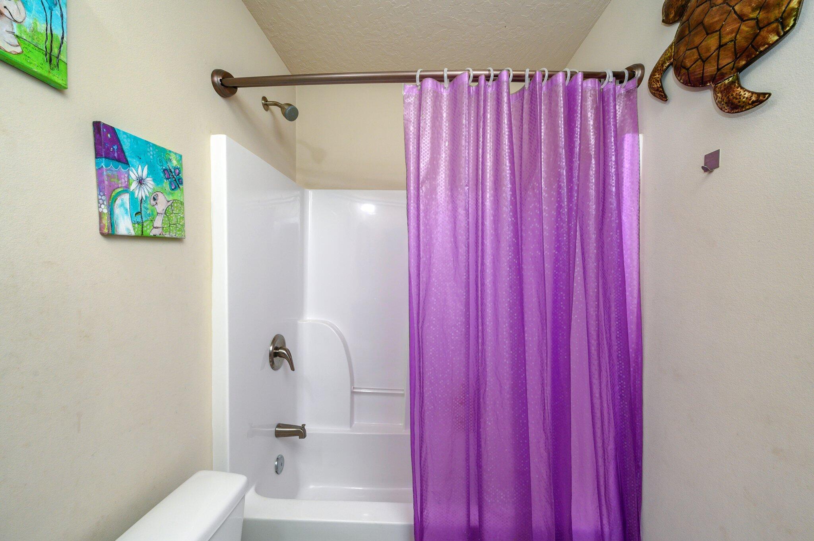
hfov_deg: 104.3
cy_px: 270
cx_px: 407
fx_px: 316
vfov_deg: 81.1
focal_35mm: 14
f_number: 9
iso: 320
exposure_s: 1/30
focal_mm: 14
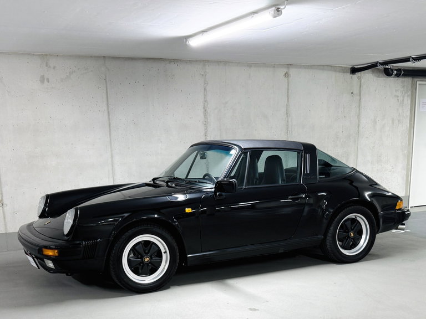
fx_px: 295
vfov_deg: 56.8
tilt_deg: -14.8
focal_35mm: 24
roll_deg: +1.7
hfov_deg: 71.6
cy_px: 160
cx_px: 213
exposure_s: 1/50
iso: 160
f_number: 1.78
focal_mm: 6.76
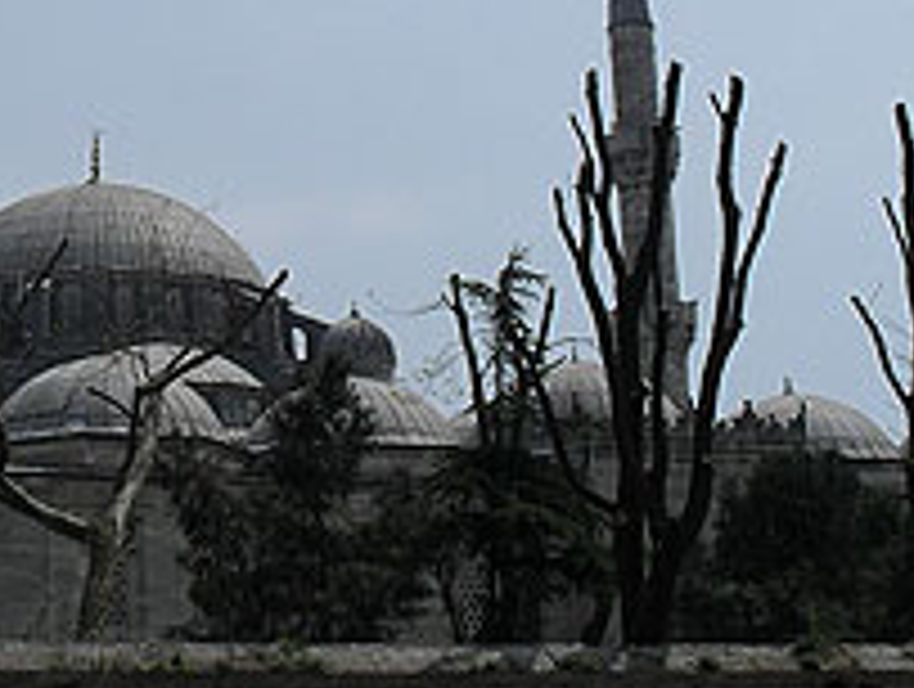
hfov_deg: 20.9
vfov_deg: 15.8
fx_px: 2460
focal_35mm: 93
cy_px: 144
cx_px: 248
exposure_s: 1/500
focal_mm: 7.5
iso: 100
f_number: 9.2
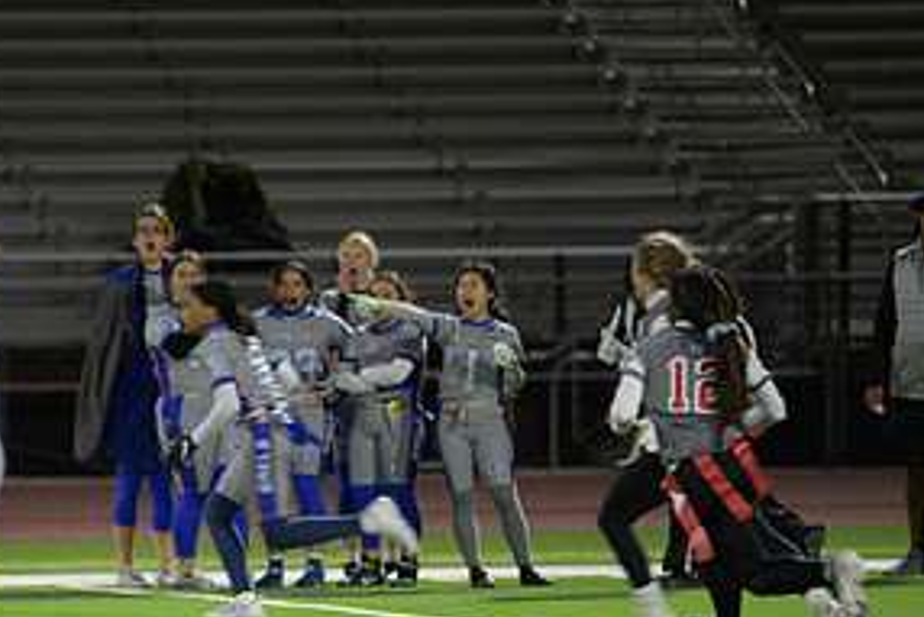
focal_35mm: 405
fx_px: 10400
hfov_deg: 5.1
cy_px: 531
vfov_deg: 3.4
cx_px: 191
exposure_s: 1/200
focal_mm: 200
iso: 1250
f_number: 2.8
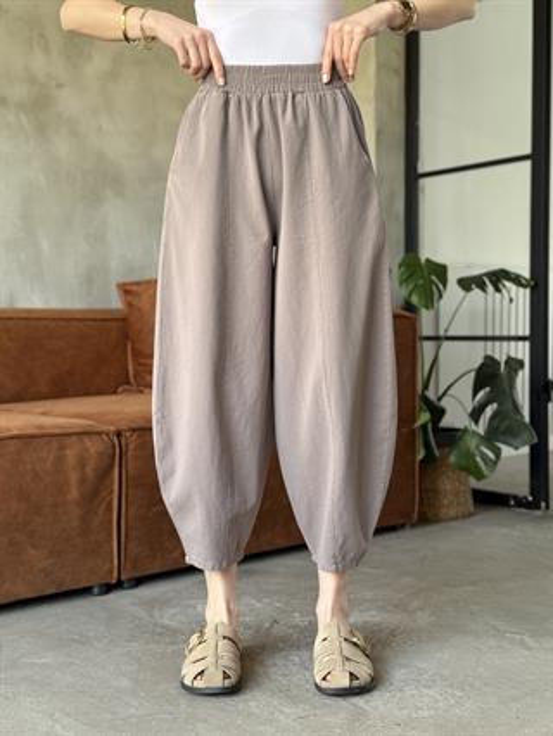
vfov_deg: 39.6
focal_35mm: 48
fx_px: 1021
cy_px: 368
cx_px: 276
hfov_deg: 30.3
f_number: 1.78
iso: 200
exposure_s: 1/60
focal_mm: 6.76
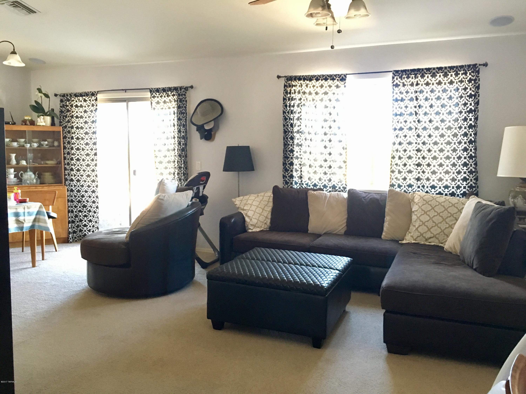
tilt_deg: -6.5
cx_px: 263
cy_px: 197
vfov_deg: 48.2
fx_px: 441
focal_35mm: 29
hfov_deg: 61.7
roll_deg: +1.1
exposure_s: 1/20
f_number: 2.2
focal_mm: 4.15
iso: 200
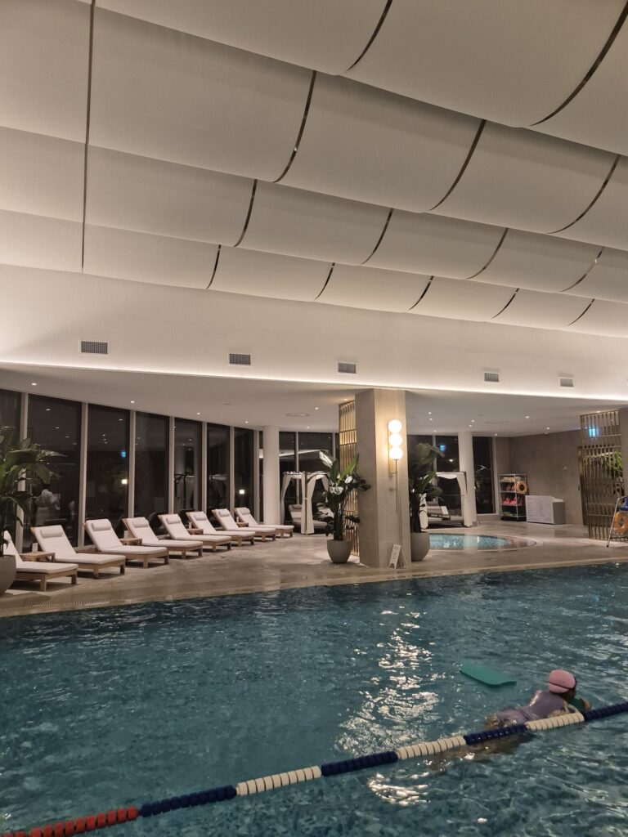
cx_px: 314
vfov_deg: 73.9
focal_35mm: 23
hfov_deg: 58.9
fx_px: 556
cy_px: 418
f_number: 1.8
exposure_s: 1/120
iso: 400
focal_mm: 5.4
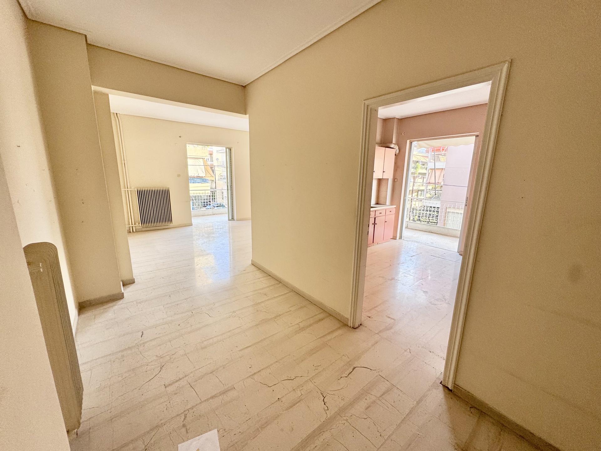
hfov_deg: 102.1
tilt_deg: -10.8
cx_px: 300
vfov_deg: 85.7
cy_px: 226
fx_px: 243
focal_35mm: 14
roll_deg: -0.2
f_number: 2.2
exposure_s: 1/99
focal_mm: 2.22
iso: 80
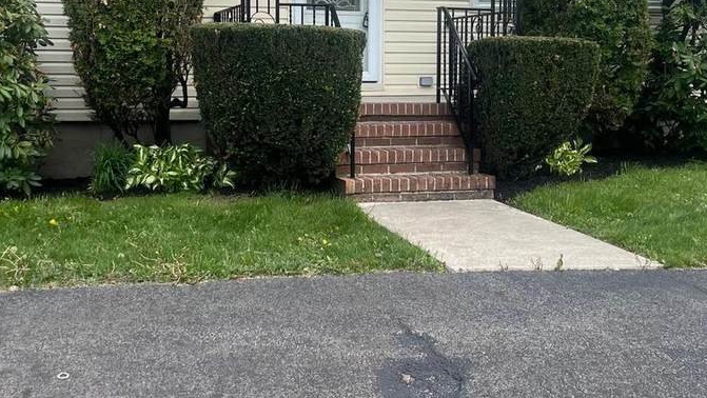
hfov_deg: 38.5
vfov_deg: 22.2
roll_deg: +0.0
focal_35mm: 54
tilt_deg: -3.3
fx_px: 1013
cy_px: 131
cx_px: 339
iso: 50
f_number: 1.5
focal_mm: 5.7
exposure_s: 1/1019
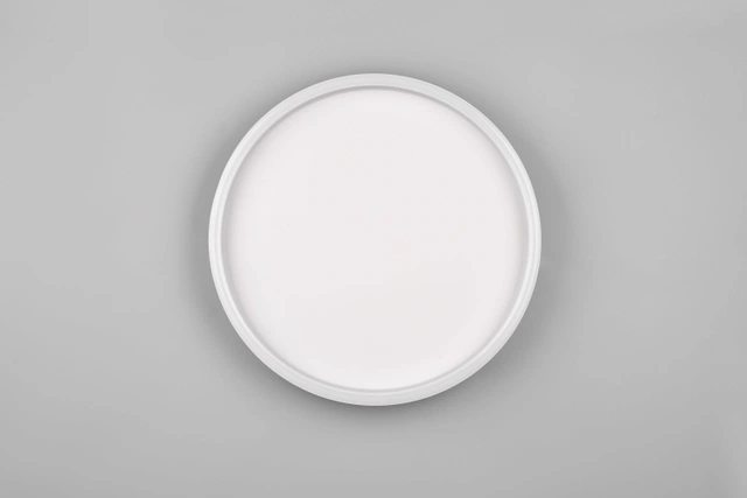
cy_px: 249
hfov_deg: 21.5
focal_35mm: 95
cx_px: 374
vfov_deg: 14.4
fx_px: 1972
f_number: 16
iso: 100
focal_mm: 95
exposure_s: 1/15
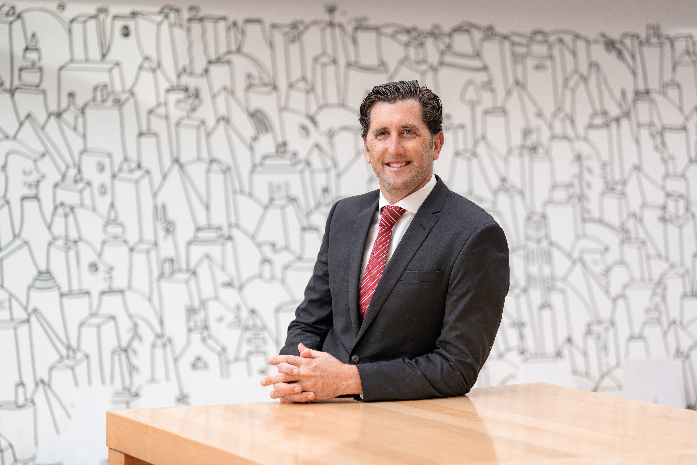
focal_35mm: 90
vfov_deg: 15.2
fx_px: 1742
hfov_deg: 22.6
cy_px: 232
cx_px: 348
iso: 100
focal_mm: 90
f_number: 2.8
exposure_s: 1/160
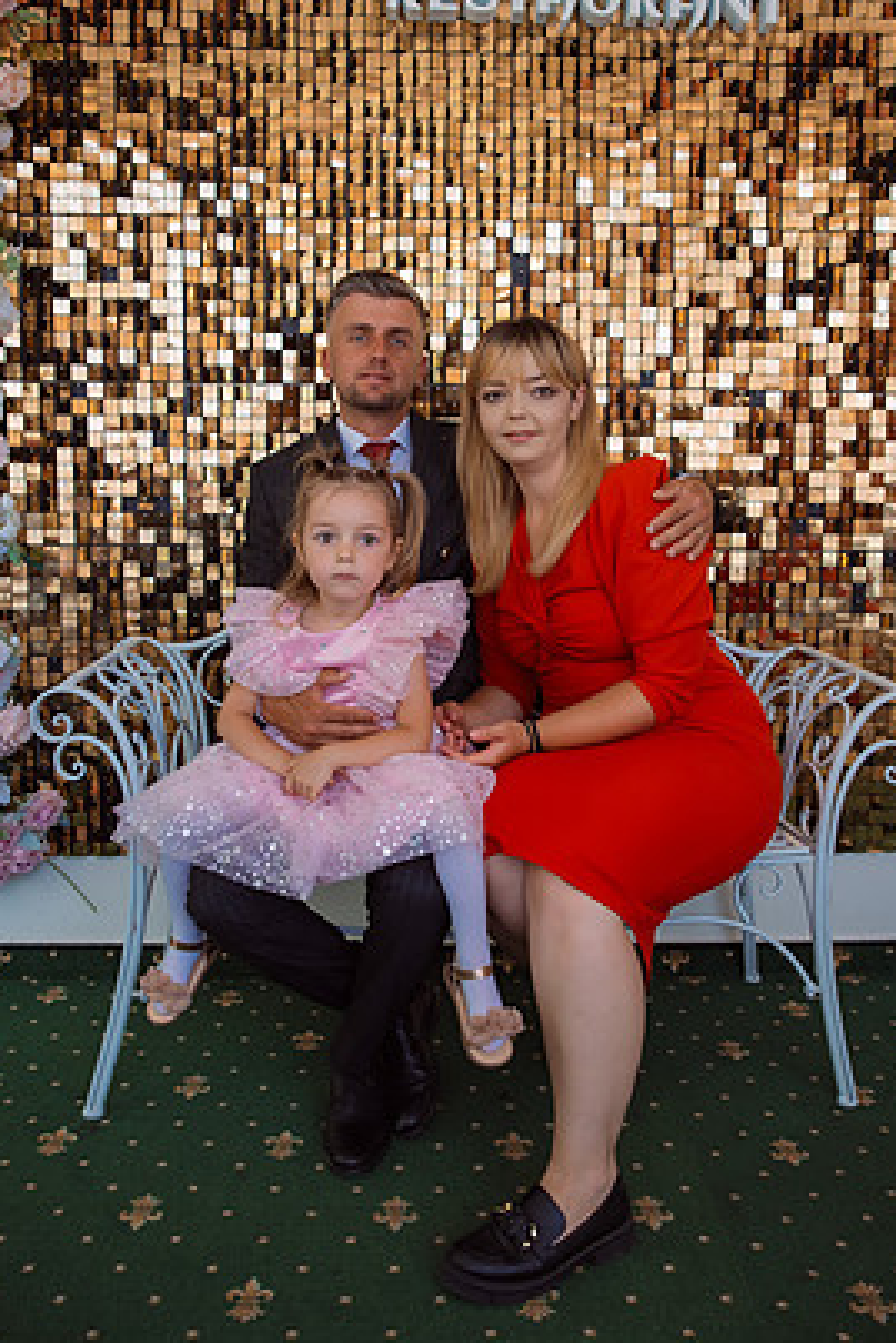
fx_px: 1082
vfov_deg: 63.6
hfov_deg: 45.0
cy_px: 637
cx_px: 456
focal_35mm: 29
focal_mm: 26
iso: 640
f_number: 3.2
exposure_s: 1/250
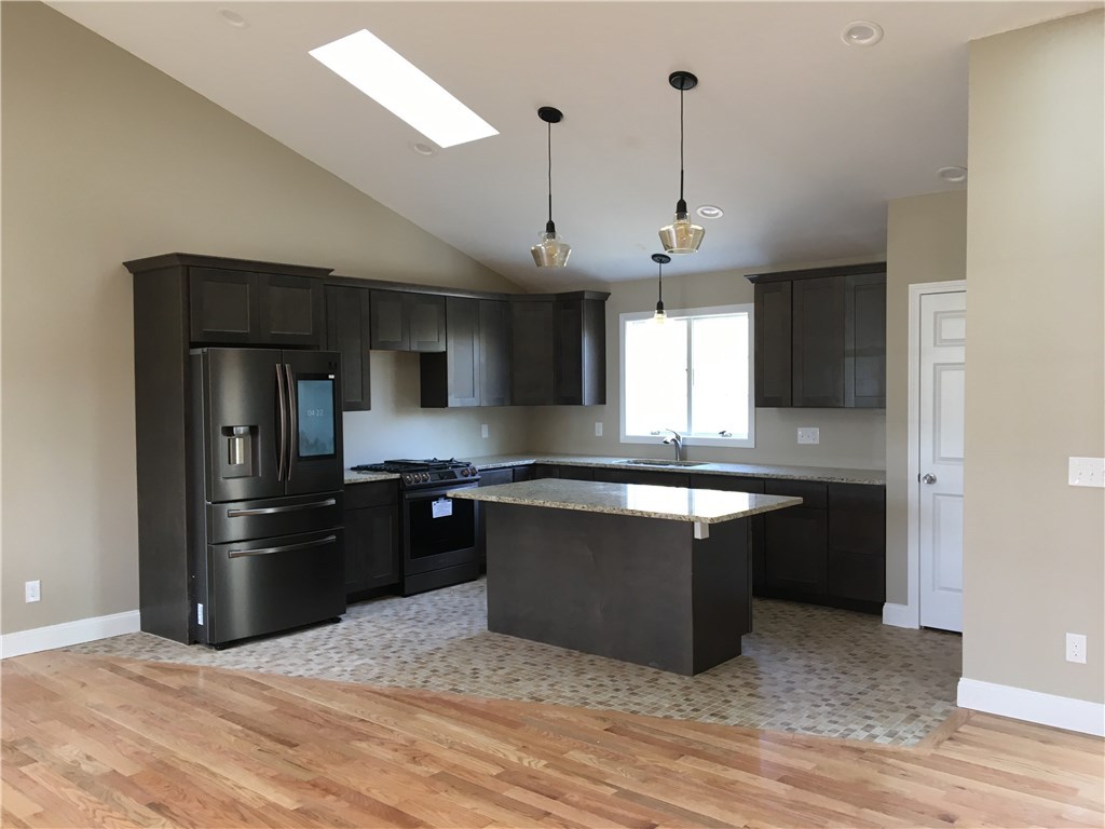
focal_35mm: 29
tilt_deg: -1.1
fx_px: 926
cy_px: 414
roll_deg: +0.7
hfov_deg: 61.7
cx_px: 552
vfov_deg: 48.2
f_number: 2.2
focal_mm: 4.15
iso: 50
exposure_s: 1/30
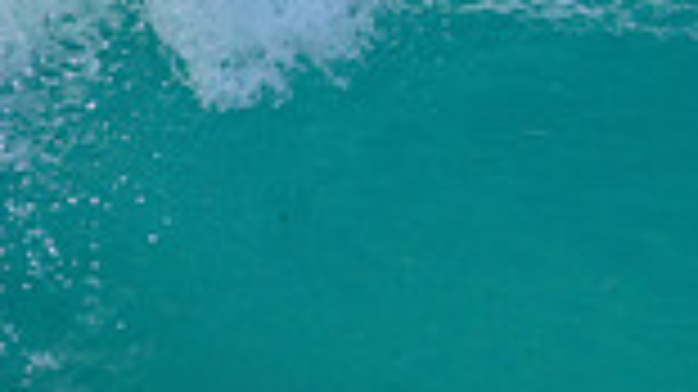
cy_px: -47
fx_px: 44434
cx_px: 1182
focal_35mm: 2402
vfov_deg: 0.5
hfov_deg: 0.9
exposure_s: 1/2000
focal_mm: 500
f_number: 5.6
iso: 360
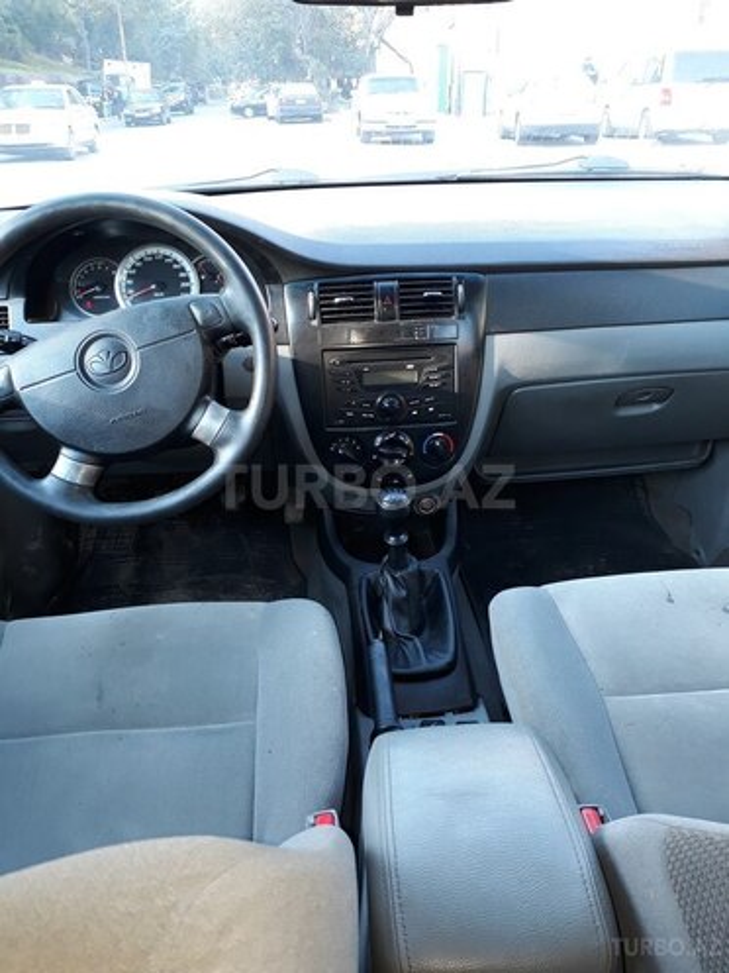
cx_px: 364
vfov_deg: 65.3
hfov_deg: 51.4
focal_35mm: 27
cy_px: 486
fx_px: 758
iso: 50
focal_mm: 3.6
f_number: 1.9
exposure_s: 1/33
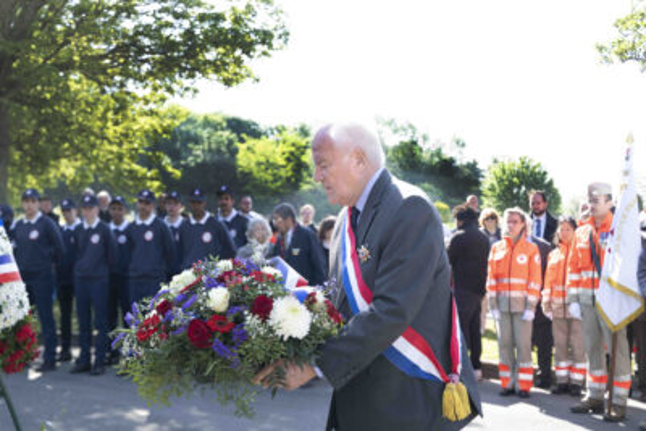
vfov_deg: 29.9
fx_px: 808
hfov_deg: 43.6
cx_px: 323
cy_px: 216
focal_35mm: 45
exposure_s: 1/250
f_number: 4.5
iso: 250
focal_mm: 45
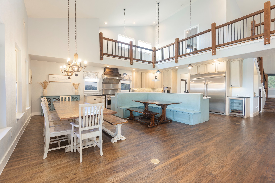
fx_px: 122
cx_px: 138
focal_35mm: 16
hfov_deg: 96.7
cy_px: 92
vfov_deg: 73.8
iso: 100
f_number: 7.1
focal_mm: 16
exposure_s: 1/1.67
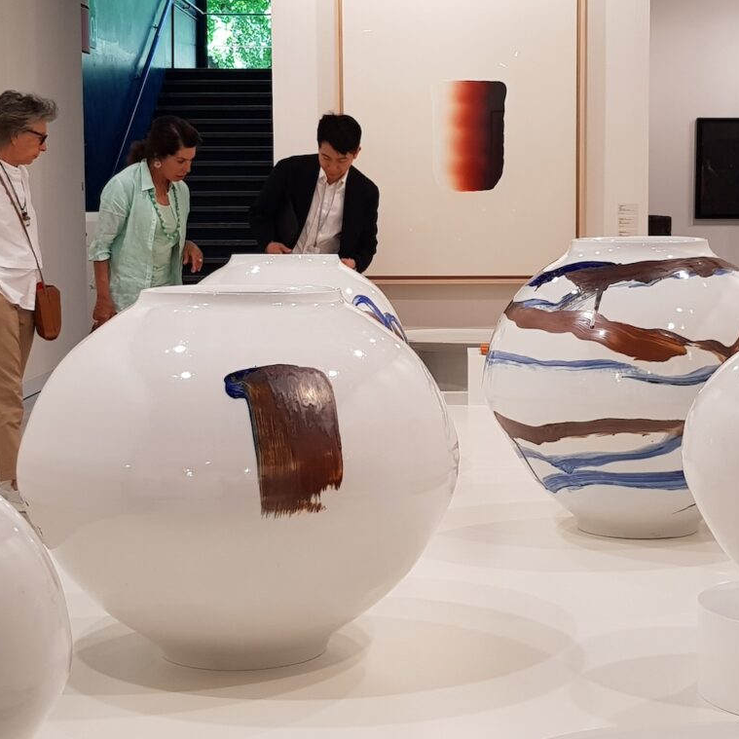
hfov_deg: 51.8
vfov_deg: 52.5
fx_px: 749
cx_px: 478
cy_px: 373
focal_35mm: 31
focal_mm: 4.2
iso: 64
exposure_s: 1/100
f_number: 1.7
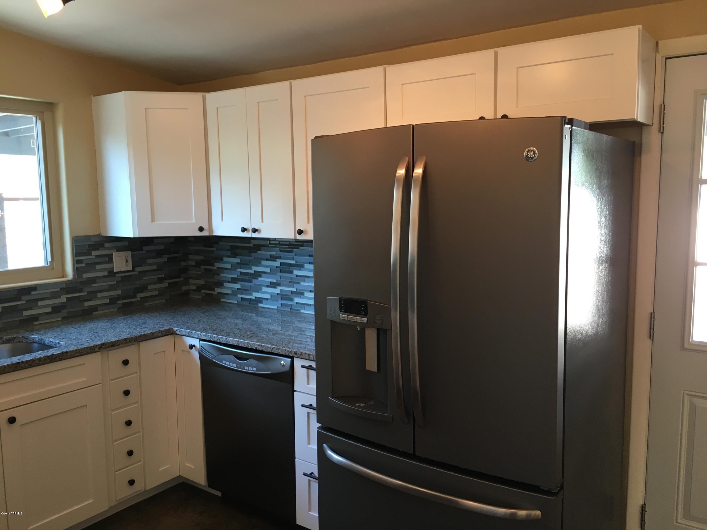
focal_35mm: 29
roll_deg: +0.5
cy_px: 265
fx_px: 592
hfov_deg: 61.7
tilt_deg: -6.6
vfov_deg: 48.2
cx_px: 354
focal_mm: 4.15
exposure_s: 1/30
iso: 64
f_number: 2.2
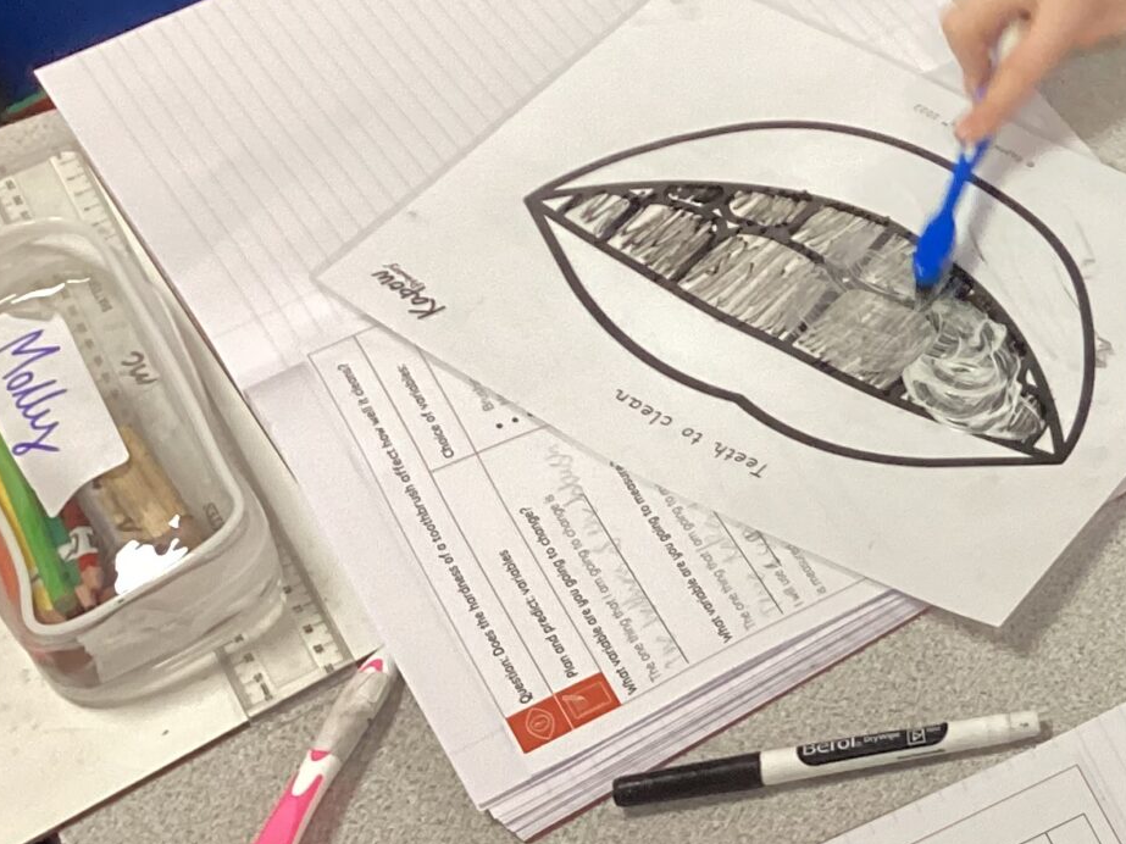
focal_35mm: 86
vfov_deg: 17.0
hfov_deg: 20.9
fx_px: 2797
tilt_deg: -47.3
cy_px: 185
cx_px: 1431
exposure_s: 1/60
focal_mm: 3.3
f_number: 2.4
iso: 200
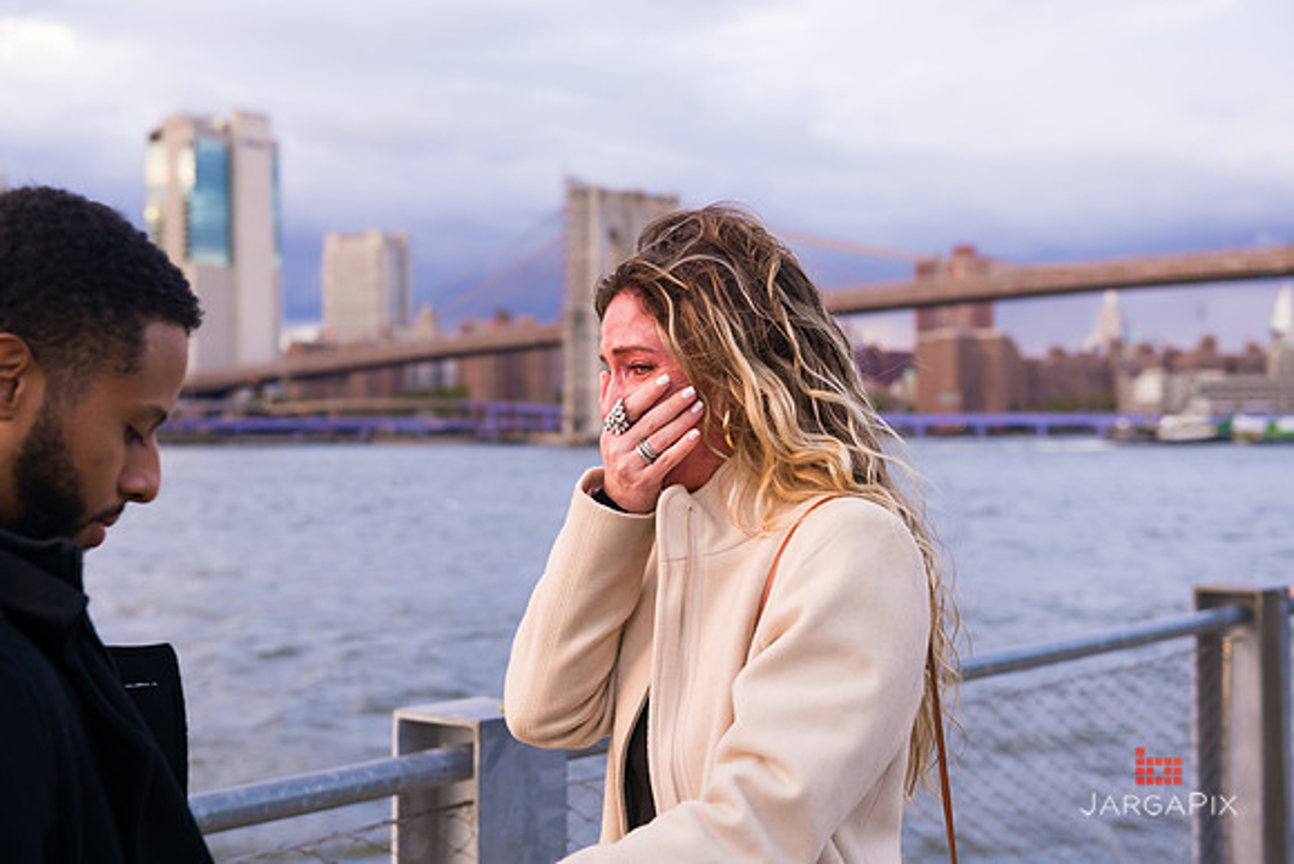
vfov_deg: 24.6
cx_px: 647
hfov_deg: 36.2
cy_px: 432
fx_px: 1977
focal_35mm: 55
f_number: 4
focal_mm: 55
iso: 250
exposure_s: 1/200
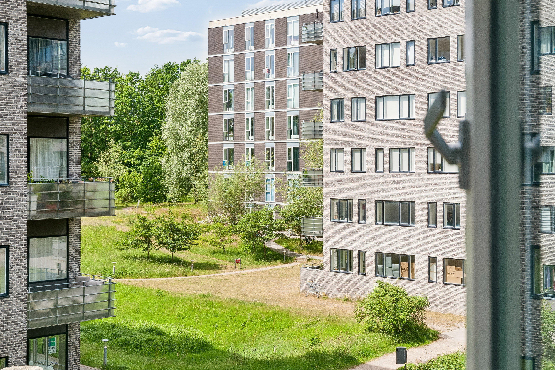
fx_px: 879
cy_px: 185
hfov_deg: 35.1
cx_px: 278
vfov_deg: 23.8
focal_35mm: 57
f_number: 10
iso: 200
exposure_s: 1/250
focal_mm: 38
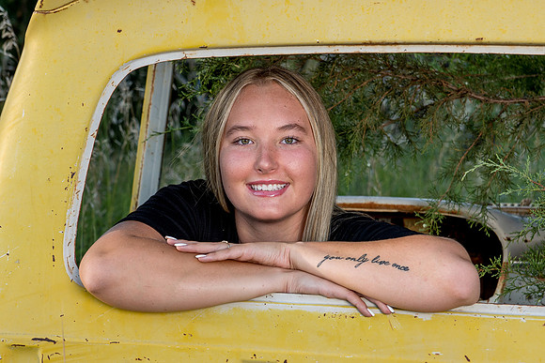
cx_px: 272
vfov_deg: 19.5
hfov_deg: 28.8
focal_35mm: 70
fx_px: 1060
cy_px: 182
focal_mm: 70
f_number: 5
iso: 100
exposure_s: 1/100
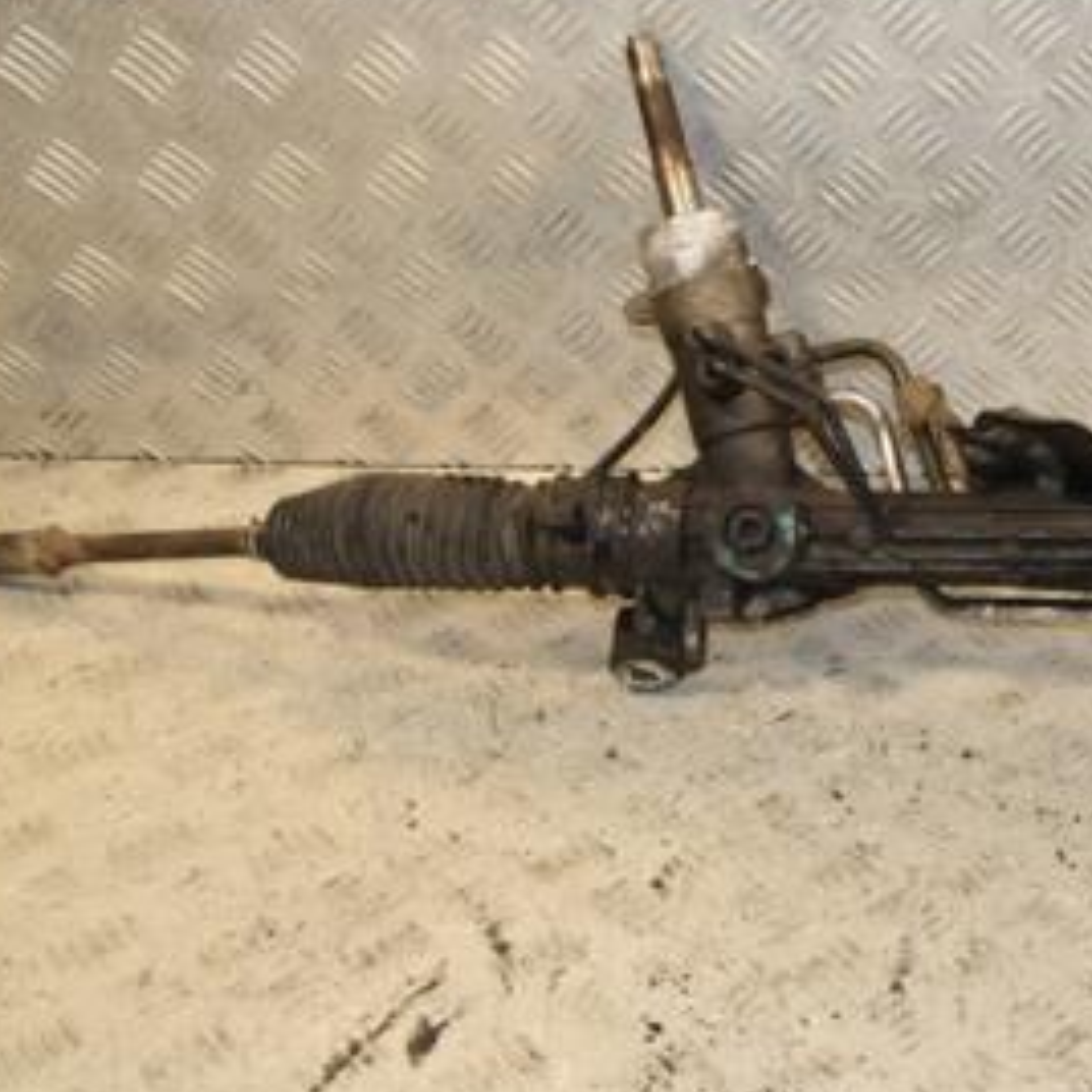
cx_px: 1165
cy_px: 432
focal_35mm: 60
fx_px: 2140
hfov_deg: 26.6
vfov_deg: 28.6
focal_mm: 21
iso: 800
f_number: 9
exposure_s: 1/160
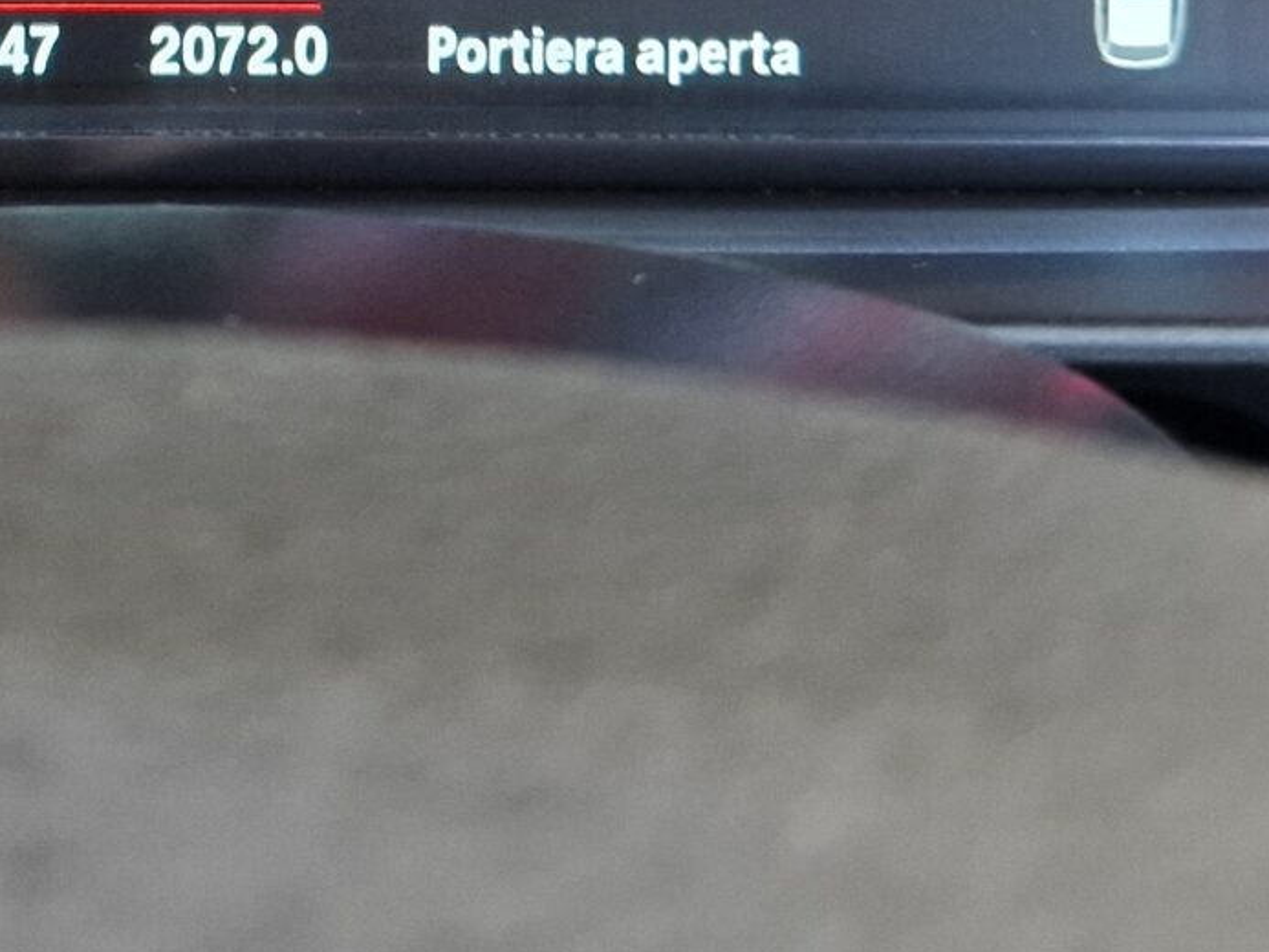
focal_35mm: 85
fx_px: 3117
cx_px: 44
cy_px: -503
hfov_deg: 22.3
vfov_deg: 15.9
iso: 500
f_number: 1.8
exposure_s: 1/25
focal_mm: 6.4
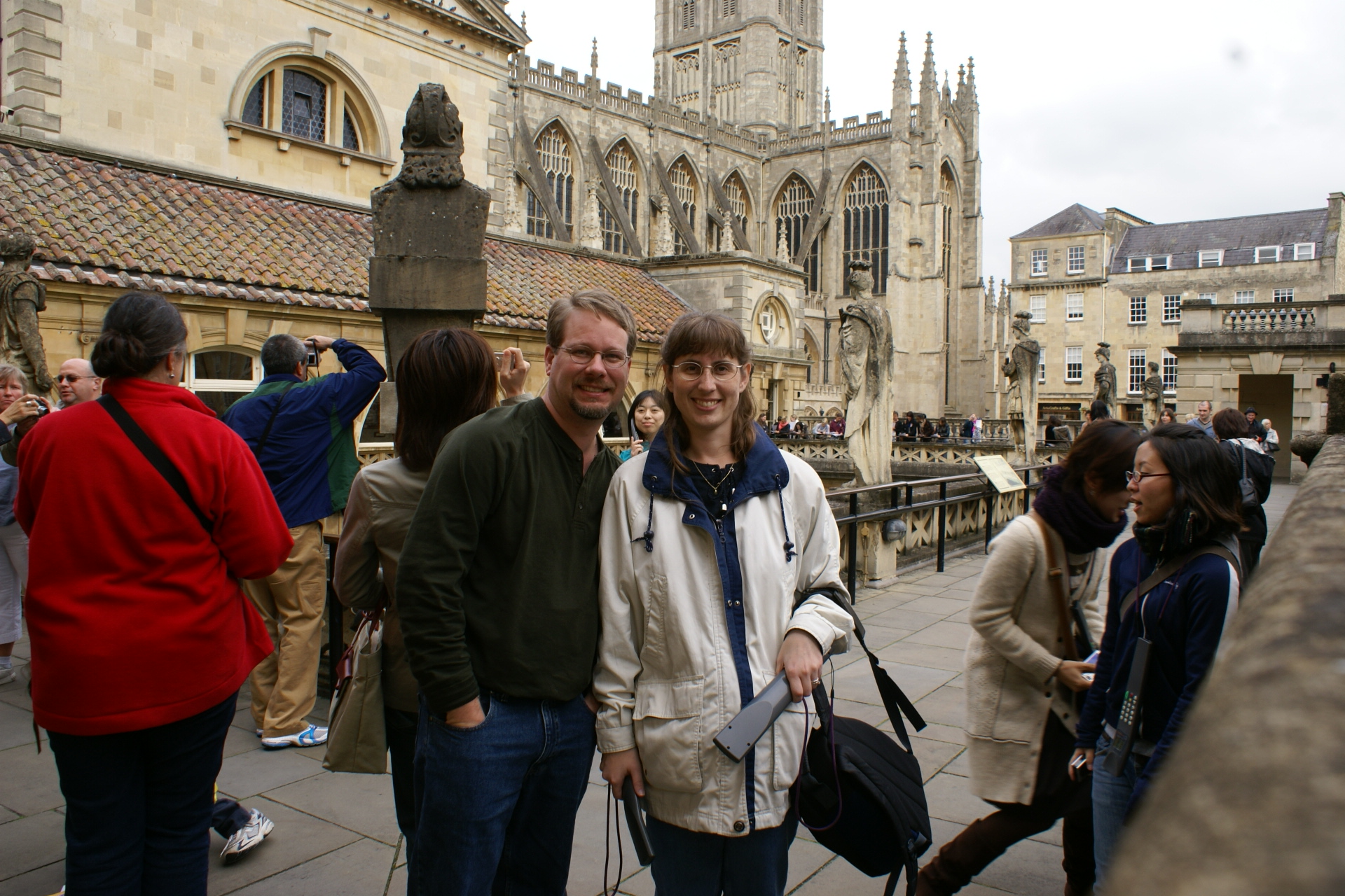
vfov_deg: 47.9
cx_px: 672
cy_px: 448
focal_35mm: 27
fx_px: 1009
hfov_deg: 67.4
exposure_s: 1/80
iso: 100
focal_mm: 18
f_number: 9
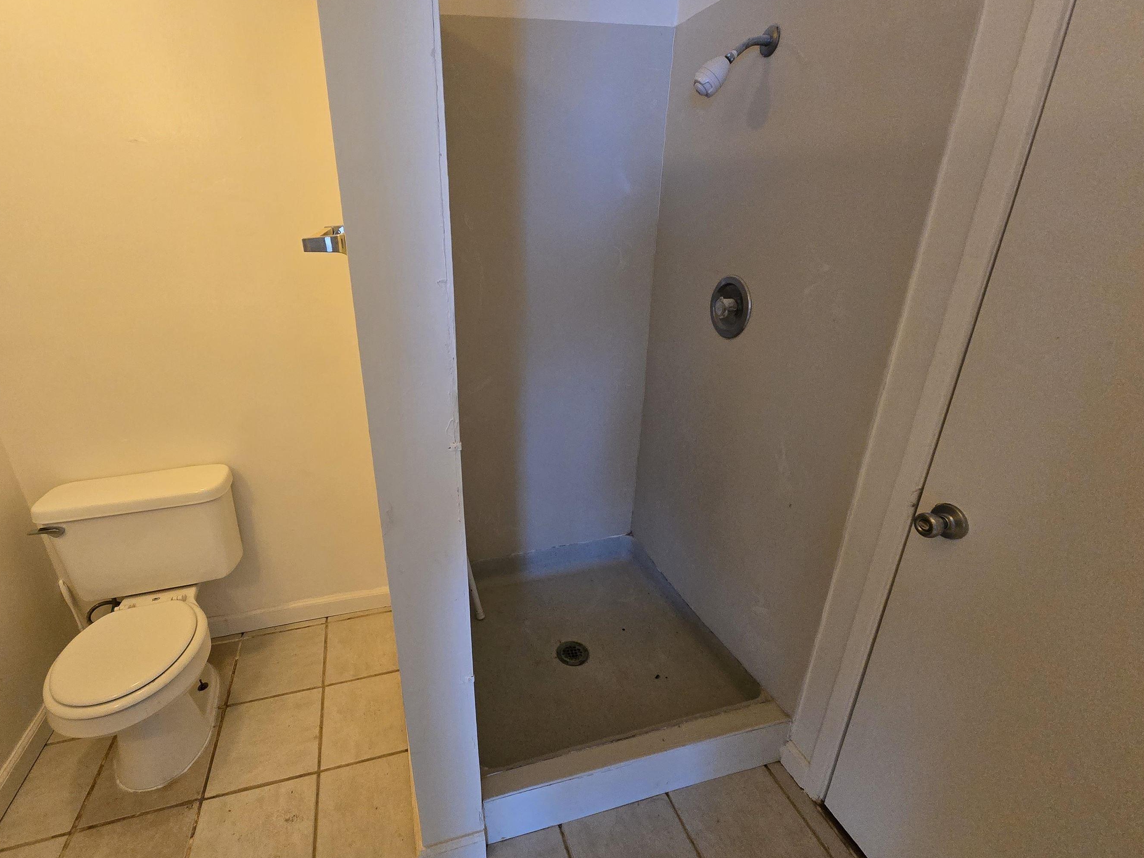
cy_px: 420
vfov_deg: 81.7
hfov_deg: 97.7
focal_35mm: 15
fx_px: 496
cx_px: 503
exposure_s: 1/60
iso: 640
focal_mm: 2.2
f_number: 2.2
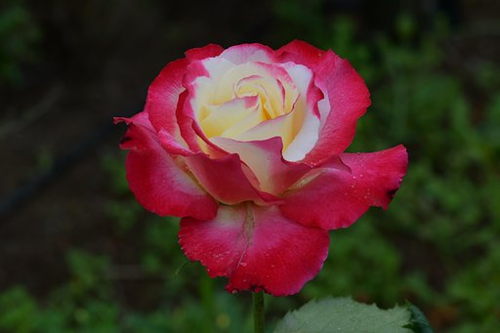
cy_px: 166
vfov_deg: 8.7
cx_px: 250
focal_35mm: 157
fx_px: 2180
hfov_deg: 13.1
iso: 100
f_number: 8
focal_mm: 105
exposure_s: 1/125
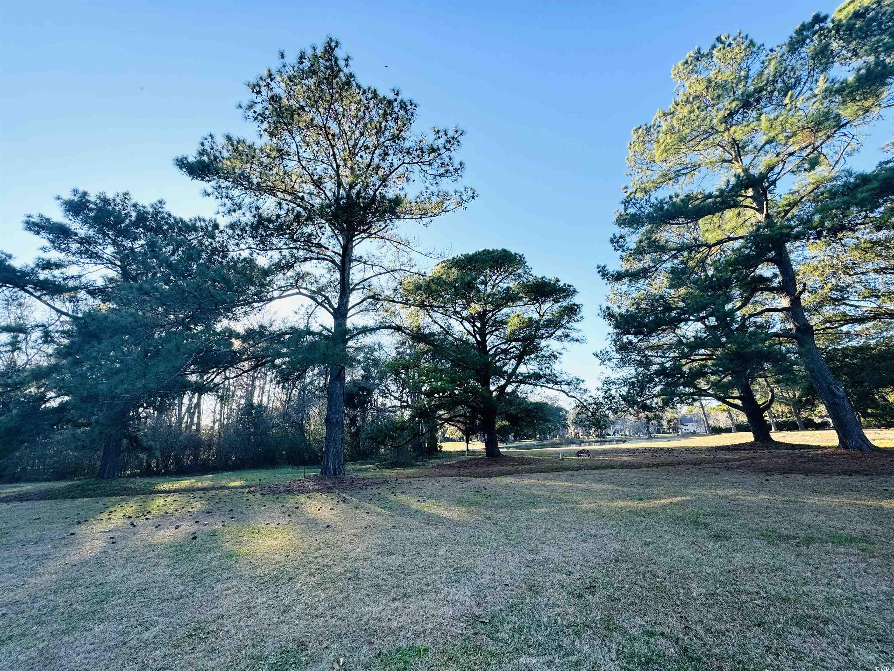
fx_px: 362
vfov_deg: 85.7
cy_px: 336
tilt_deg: +16.7
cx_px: 447
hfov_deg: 102.1
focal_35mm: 14
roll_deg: +2.5
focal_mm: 2.22
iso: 40
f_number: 2.2
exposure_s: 1/332
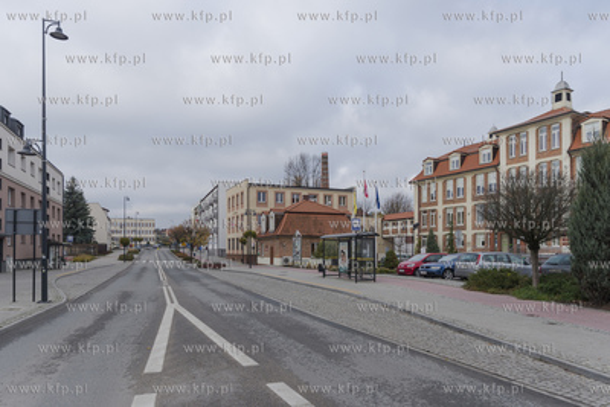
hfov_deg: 73.7
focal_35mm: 24
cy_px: 204
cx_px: 305
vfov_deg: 53.2
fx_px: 407
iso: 400
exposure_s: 1/2000
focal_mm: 24
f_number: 3.2
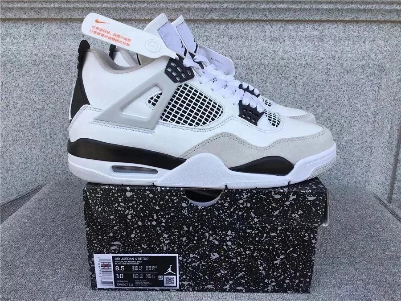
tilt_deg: -16.2
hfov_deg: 58.4
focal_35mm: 31
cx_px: 200
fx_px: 359
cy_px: 150
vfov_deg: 45.4
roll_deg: +0.1
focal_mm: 3.3
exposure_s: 1/586
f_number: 2.4
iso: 25
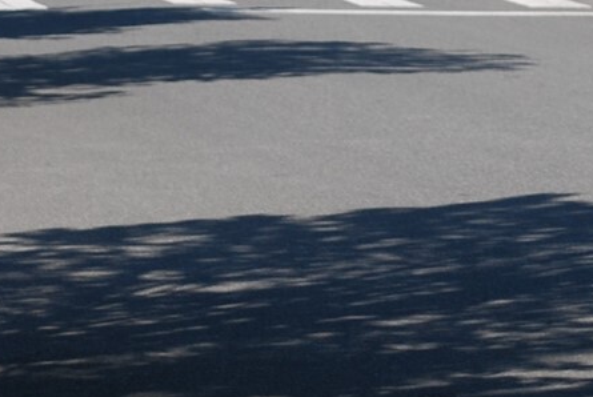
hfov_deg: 6.6
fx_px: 5177
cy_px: -300
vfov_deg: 4.4
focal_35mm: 314
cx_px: 384
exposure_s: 1/250
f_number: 8
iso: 100
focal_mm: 55
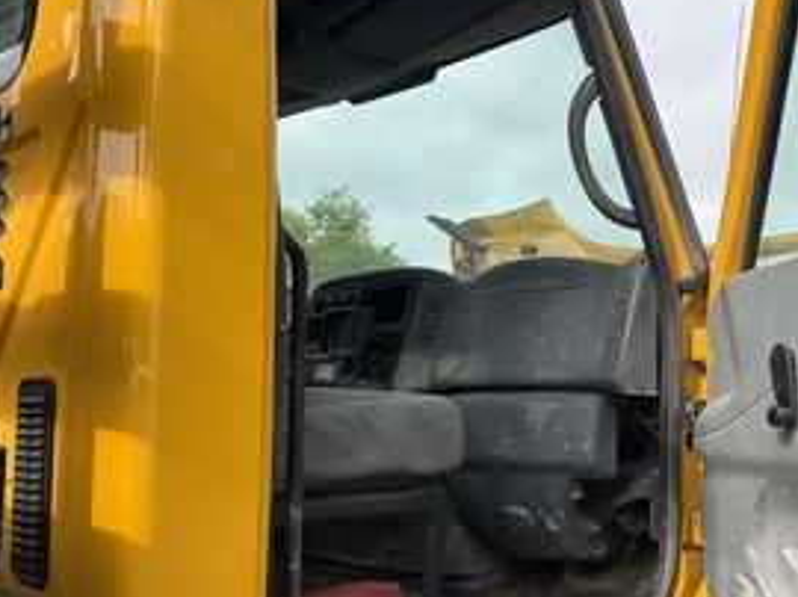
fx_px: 990
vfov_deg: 33.5
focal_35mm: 43
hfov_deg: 43.2
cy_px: 355
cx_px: 541
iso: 25
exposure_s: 1/978
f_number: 1.8
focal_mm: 3
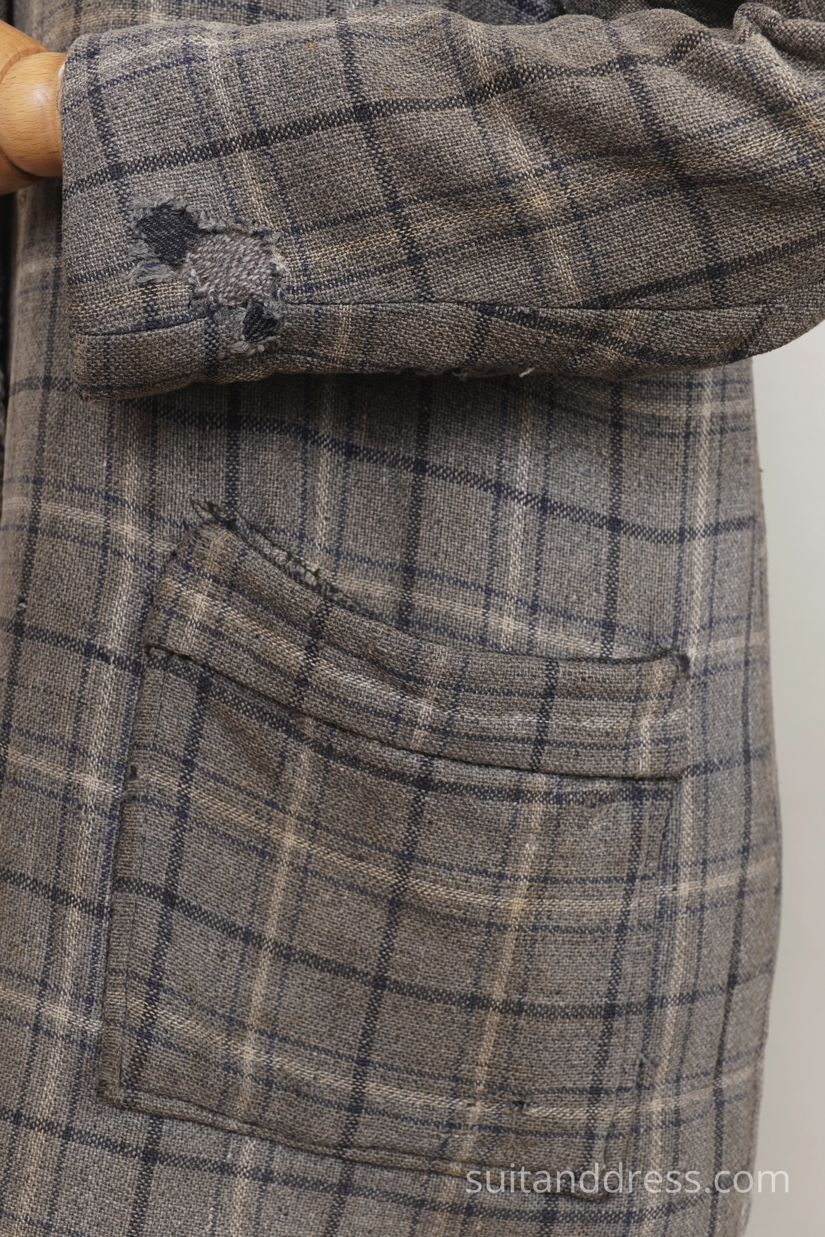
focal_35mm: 48
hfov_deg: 28.1
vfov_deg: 41.1
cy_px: 618
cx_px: 412
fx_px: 1650
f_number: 6.3
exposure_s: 1/13
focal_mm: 32
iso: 320
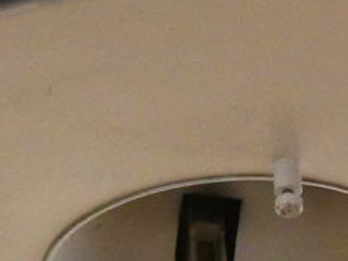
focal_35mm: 266
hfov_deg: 7.4
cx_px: 315
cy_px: 203
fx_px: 2676
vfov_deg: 5.6
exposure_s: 1/60
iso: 1600
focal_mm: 10.8
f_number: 4.1
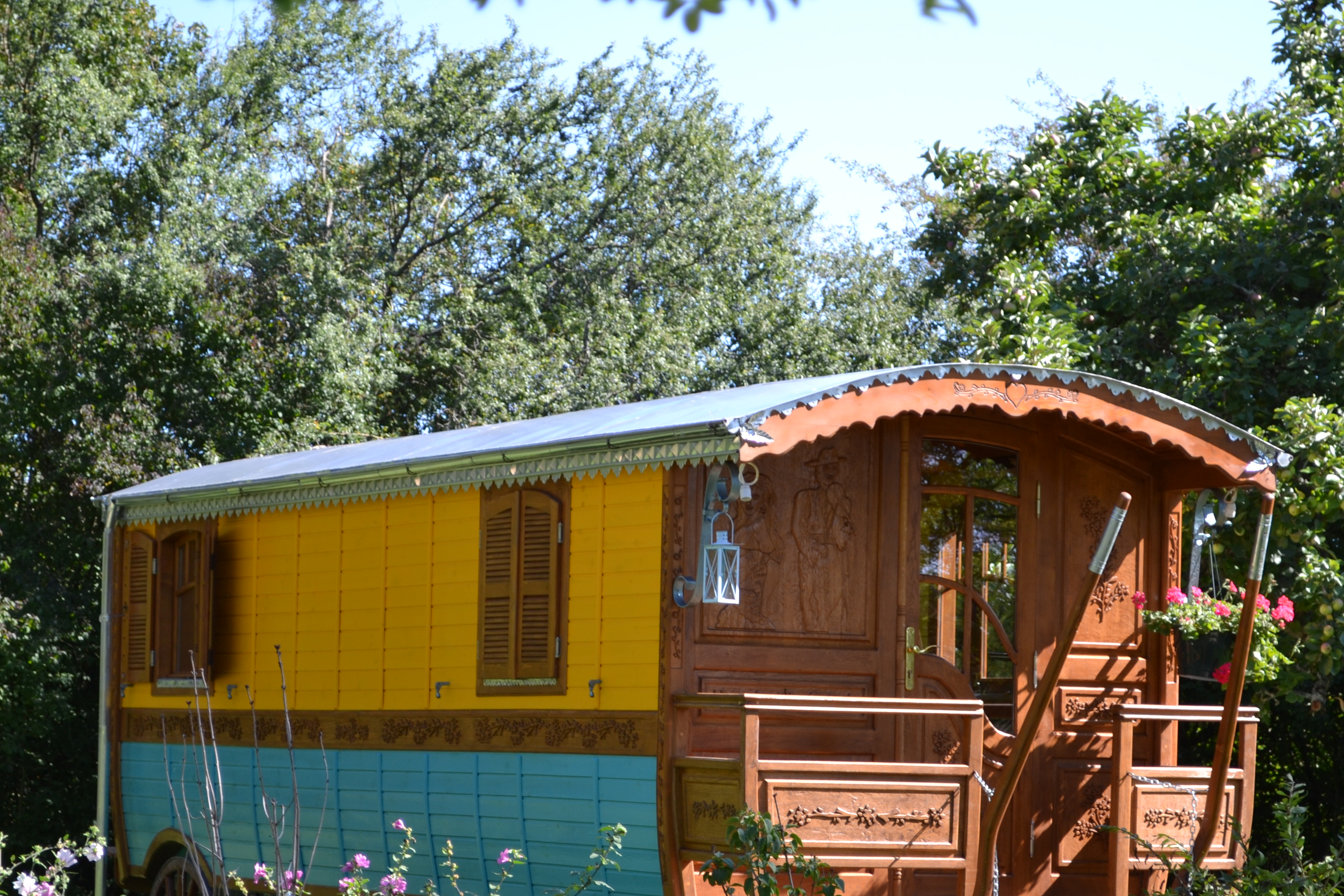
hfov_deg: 17.7
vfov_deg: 11.8
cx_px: 778
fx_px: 4319
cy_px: 592
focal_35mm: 116
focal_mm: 55
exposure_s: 1/125
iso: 110
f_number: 5.6
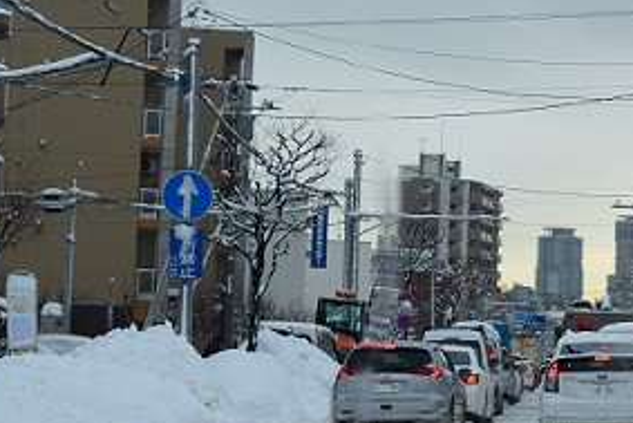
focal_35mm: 159
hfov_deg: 12.8
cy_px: 45
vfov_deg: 8.6
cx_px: 532
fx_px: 2797
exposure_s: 1/320
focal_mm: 50
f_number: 9
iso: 200
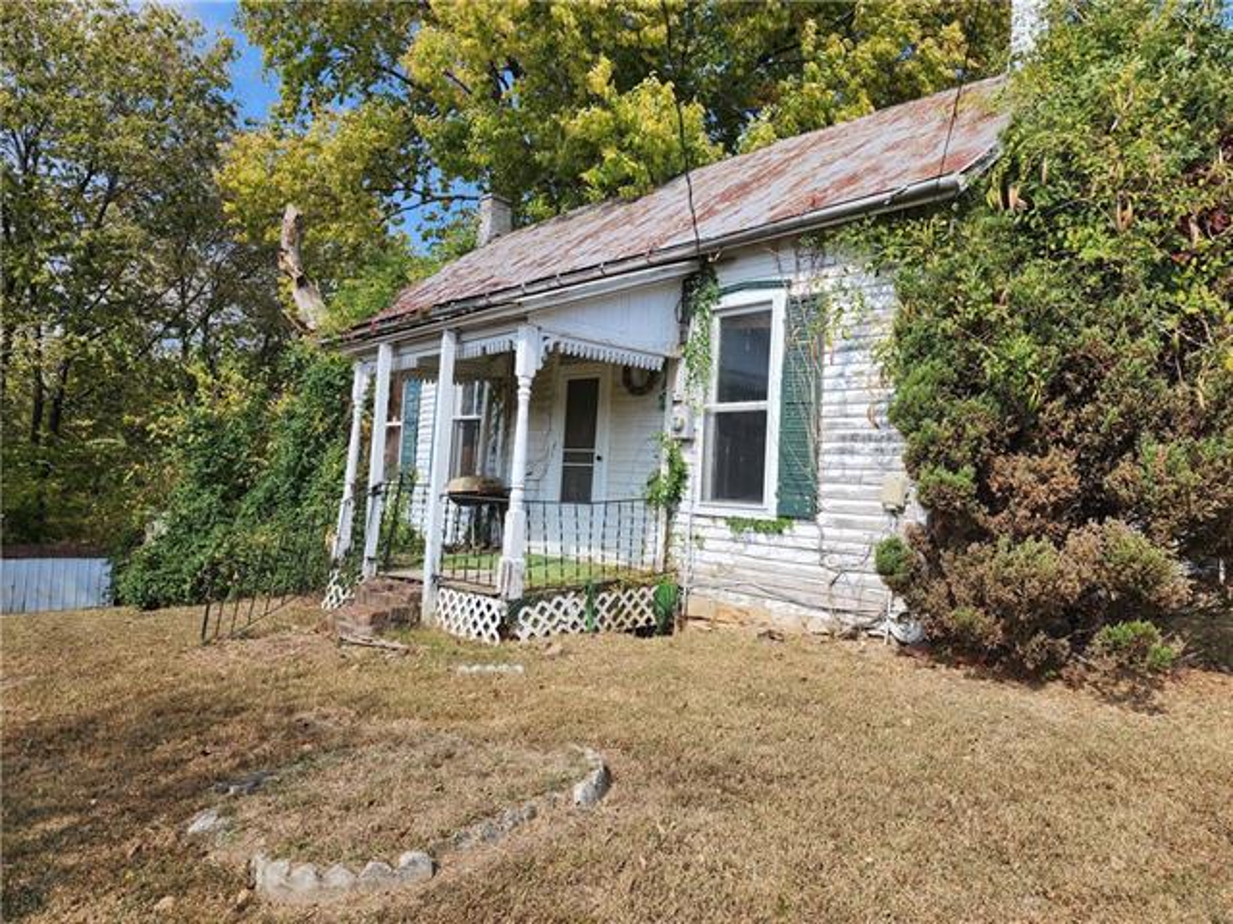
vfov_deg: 58.9
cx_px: 616
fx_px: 819
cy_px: 462
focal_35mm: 23
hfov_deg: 73.9
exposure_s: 1/984
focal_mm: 6.4
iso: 12
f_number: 1.8
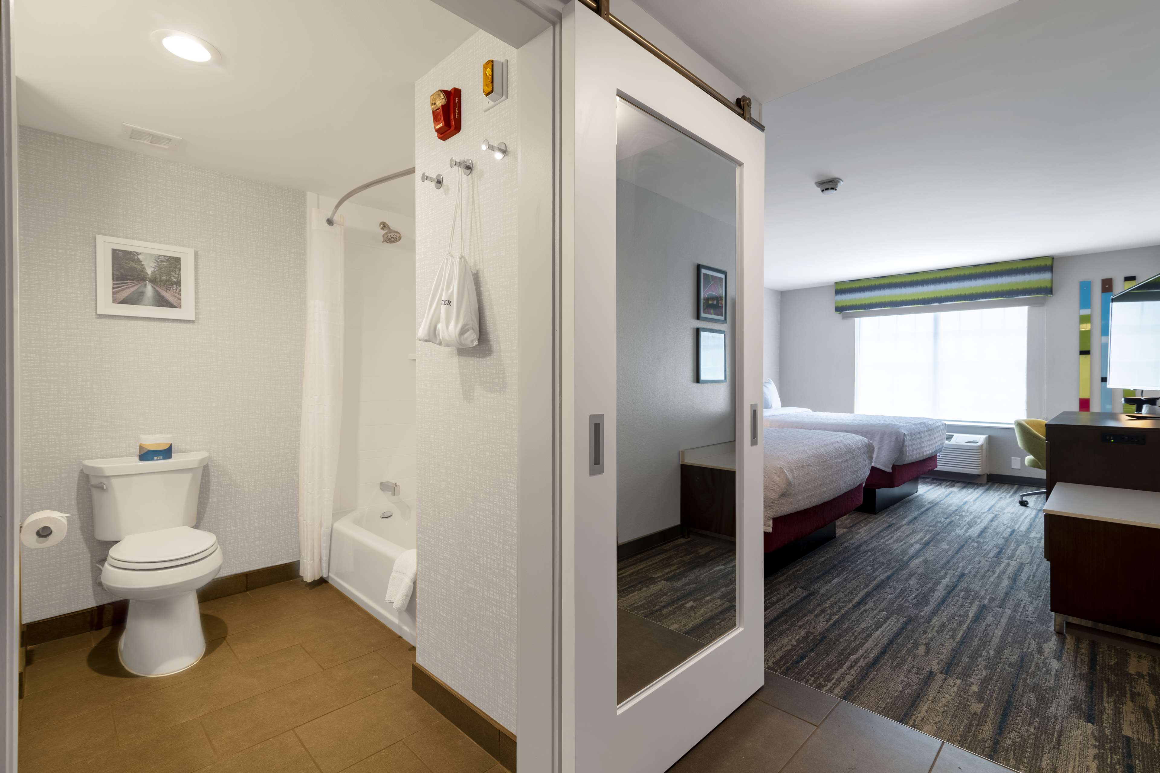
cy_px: 386
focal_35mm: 16
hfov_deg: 96.7
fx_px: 515
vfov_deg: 73.7
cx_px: 580
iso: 100
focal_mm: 16
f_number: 9
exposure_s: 1/40
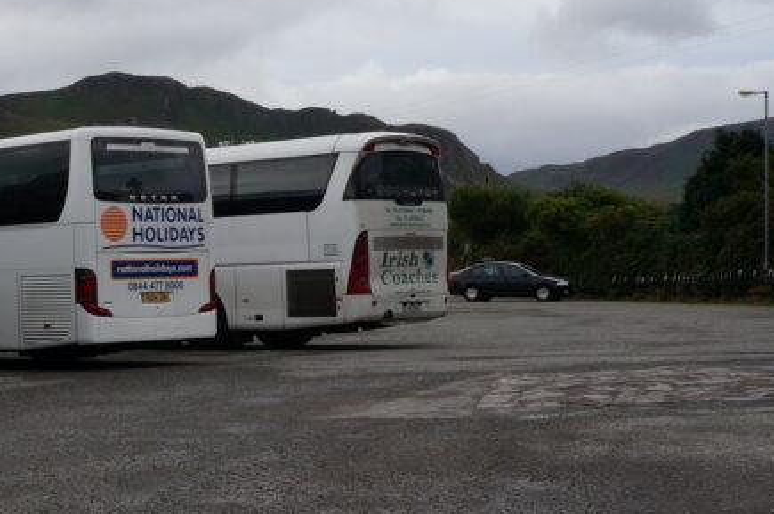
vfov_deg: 18.3
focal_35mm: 74
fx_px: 1593
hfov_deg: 25.5
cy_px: 266
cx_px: -57
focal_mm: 21
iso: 100
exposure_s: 1/100
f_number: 13
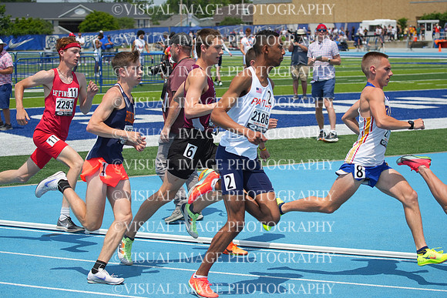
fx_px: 1242
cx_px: 224
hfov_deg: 20.4
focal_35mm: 100
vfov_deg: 13.7
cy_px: 149
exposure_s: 1/3200
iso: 400
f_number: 5.6
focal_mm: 100
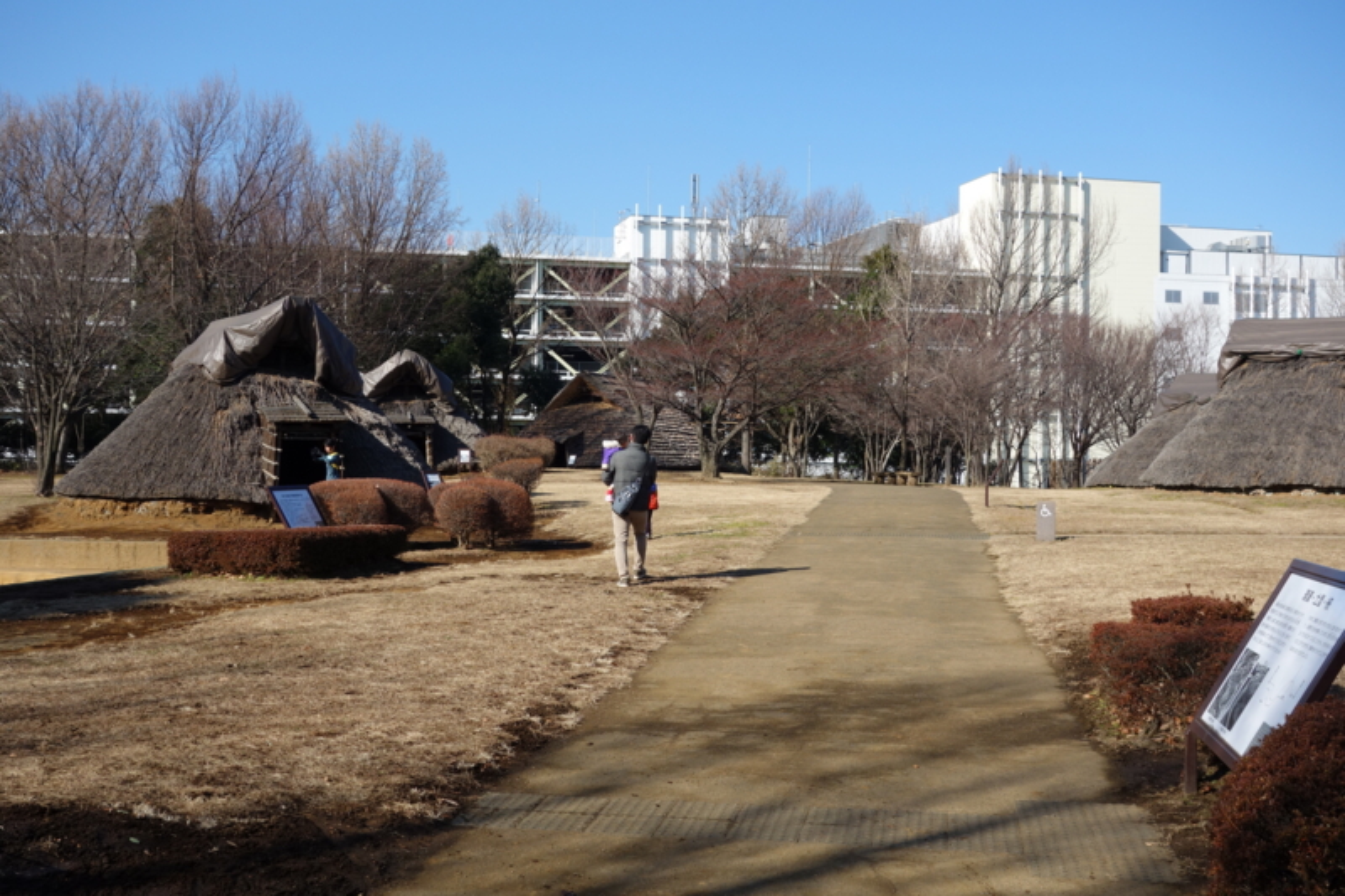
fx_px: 1494
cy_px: 448
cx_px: 672
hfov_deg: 48.5
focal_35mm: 40
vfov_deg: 33.4
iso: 125
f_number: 5.6
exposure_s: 1/500
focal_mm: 14.75
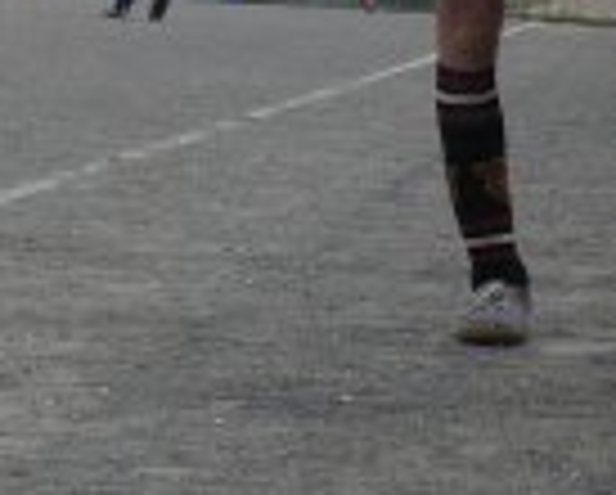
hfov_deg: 8.7
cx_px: 360
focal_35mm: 223
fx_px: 4071
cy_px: -270
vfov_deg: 6.8
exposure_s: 1/500
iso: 100
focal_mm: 9.8
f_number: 5.6
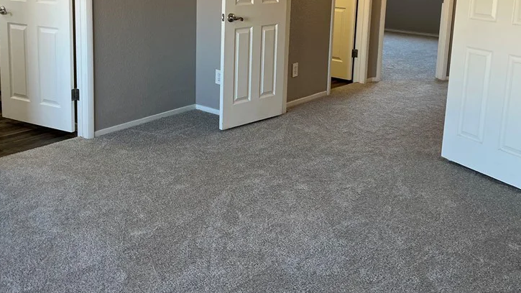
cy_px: 50
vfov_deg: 28.9
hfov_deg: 50.3
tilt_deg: -10.4
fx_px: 553
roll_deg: -2.6
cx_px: 219
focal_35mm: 40
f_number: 1.6
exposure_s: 1/120
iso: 125
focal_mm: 5.1
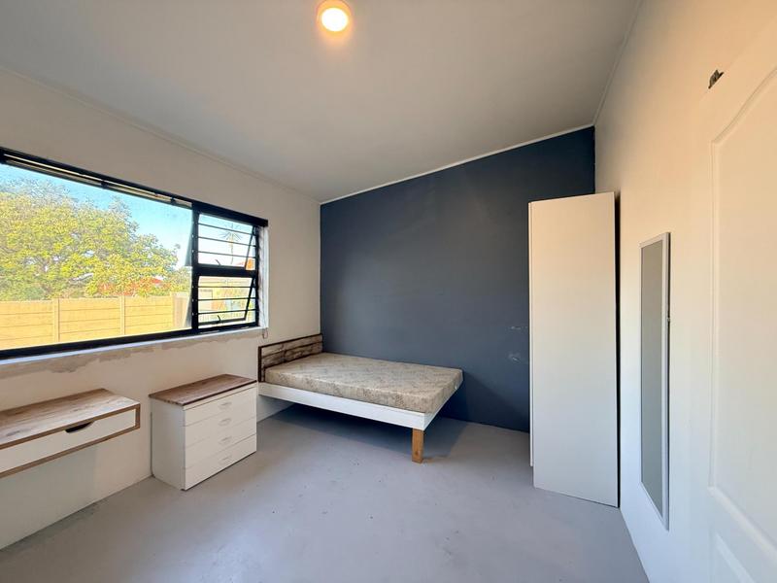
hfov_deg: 102.1
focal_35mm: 14
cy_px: 292
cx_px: 388
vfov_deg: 85.7
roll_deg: +0.3
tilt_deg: -0.7
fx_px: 314
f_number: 2.2
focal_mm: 2.22
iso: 250
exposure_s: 1/99
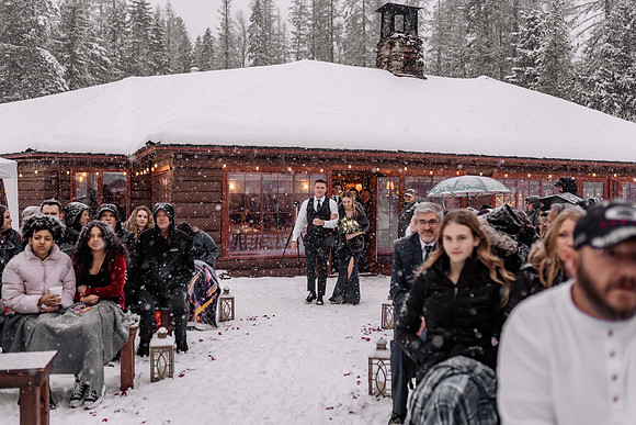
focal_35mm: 35
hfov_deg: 54.0
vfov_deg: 37.6
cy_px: 212
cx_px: 318
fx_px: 624
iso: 200
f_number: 2
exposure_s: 1/250
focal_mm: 35
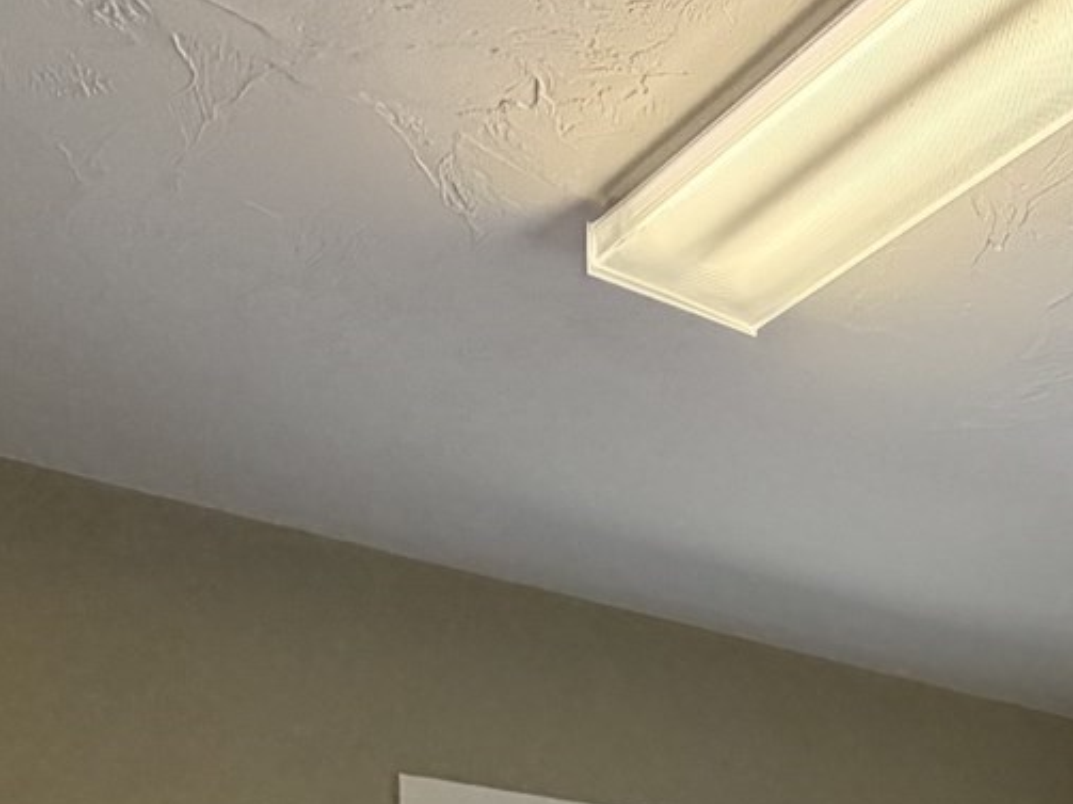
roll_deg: +0.1
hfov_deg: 31.1
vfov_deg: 19.8
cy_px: 1395
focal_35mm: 57
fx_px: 1766
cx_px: 1090
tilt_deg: -6.4
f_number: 2.2
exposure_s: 1/121
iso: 320
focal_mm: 2.22
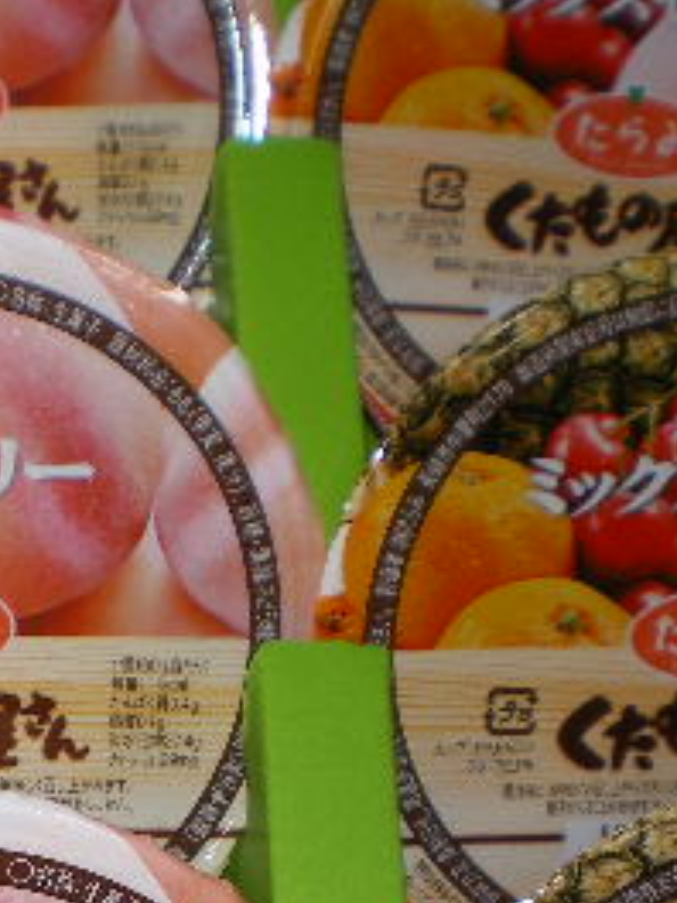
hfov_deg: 15.5
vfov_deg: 21.0
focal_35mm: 92
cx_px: -113
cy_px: 759
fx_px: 2399
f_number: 4.6
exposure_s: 1/30
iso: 64
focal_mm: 6.3
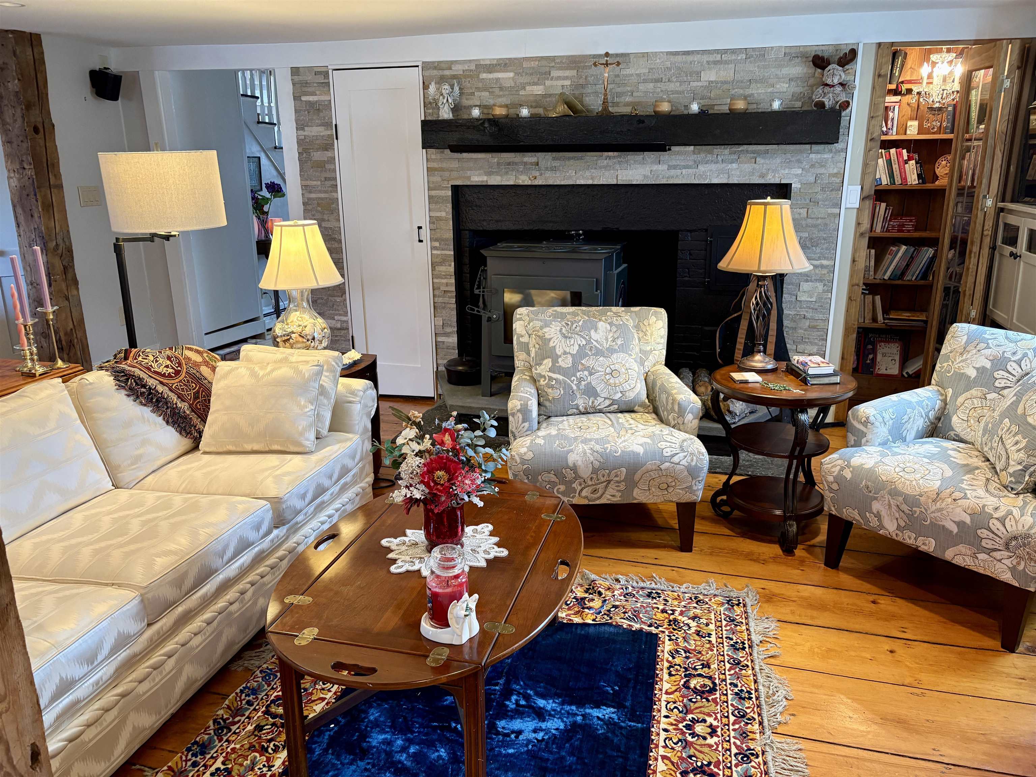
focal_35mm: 26
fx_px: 778
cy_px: 388
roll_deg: +1.0
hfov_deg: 67.3
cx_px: 518
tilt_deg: -16.0
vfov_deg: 53.1
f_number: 1.6
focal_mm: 5.96
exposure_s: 1/60
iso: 200
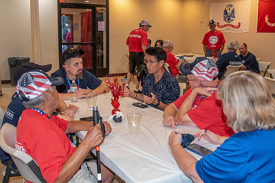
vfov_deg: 38.2
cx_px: 130
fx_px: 265
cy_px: 83
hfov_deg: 54.8
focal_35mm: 35
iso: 3600
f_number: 4
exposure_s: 1/60
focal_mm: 24
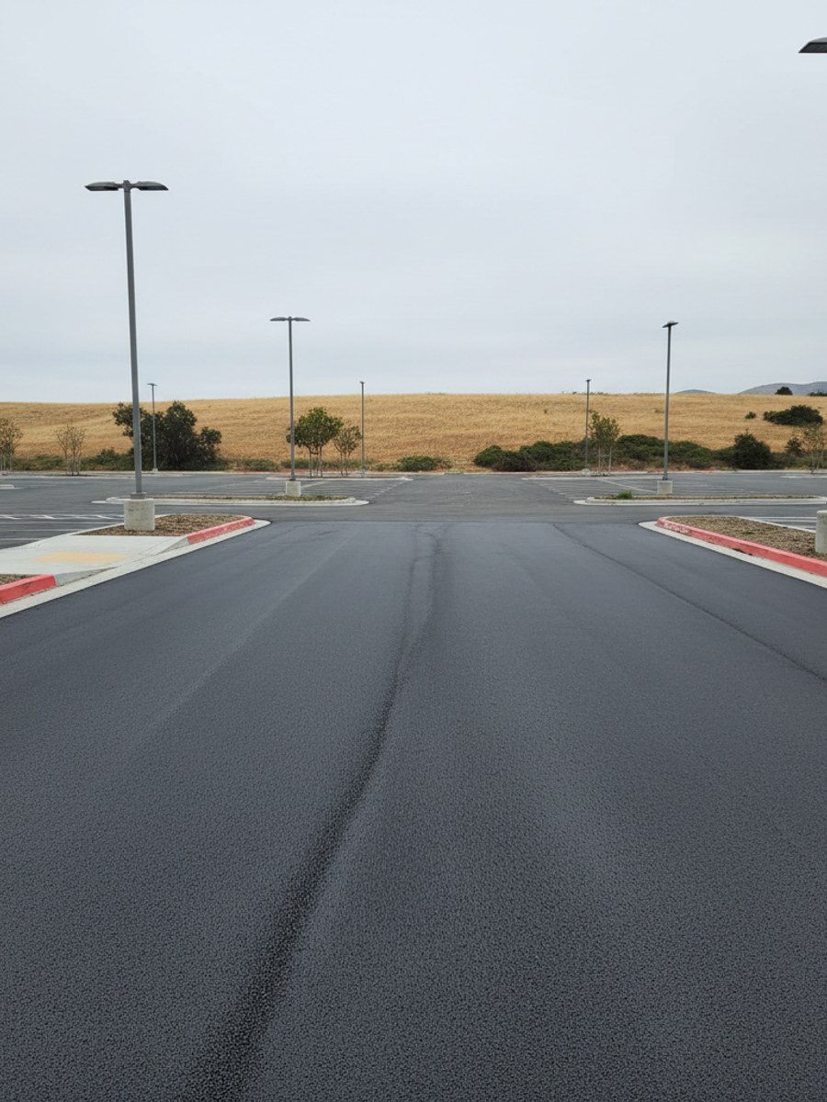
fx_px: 828
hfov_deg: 53.1
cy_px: 551
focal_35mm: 26
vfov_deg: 67.3
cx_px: 414
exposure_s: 1/1211
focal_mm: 5.7
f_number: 1.5
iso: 1519
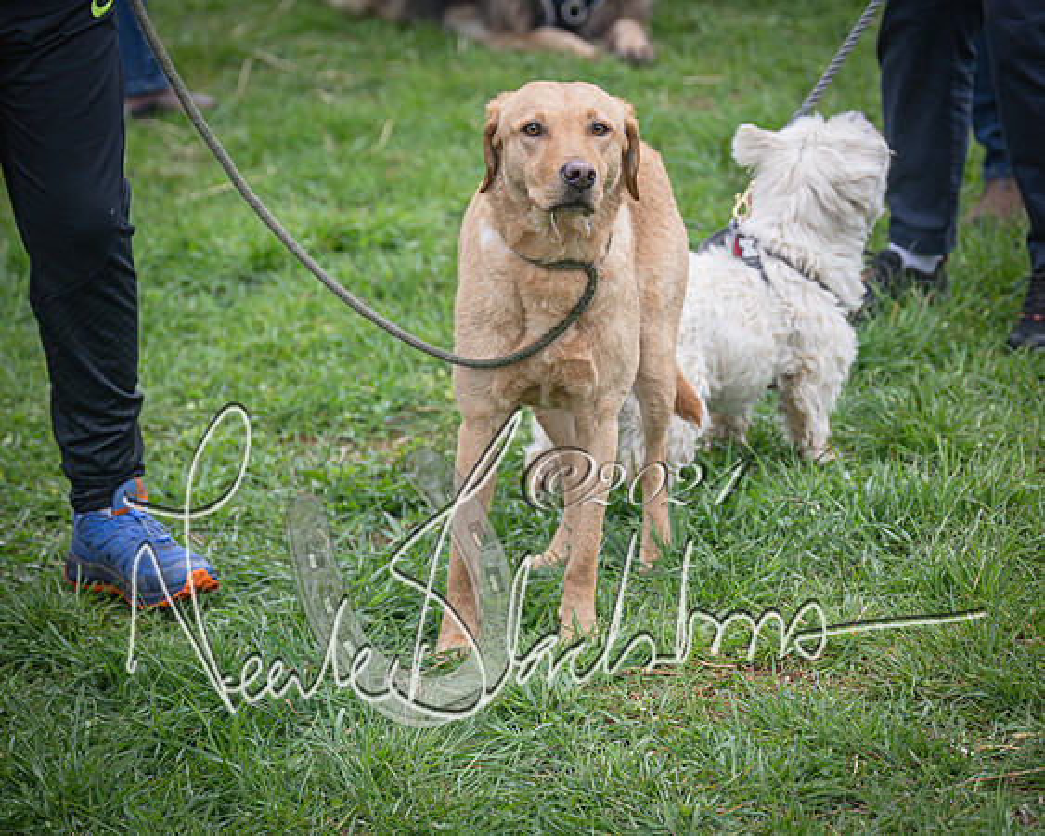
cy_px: 418
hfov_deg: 11.7
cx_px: 522
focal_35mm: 166
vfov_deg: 9.3
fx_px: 5121
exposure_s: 1/1250
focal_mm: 98
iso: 400
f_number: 4
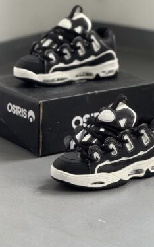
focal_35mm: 147
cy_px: 111
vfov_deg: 14.2
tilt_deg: -16.5
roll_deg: -0.7
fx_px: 986
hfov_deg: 8.9
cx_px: 76
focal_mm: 15.66
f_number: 2.8
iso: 400
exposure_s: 1/60
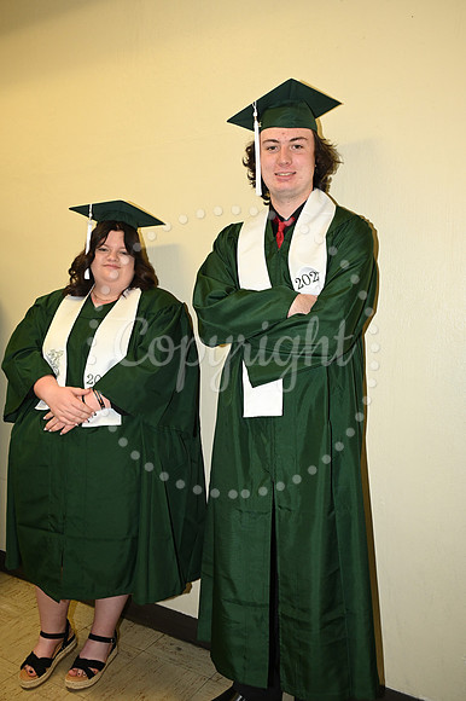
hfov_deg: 43.6
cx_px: 233
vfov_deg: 62.0
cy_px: 350
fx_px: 583
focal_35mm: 30
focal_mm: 30
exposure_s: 1/60
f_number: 5.6
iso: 1600
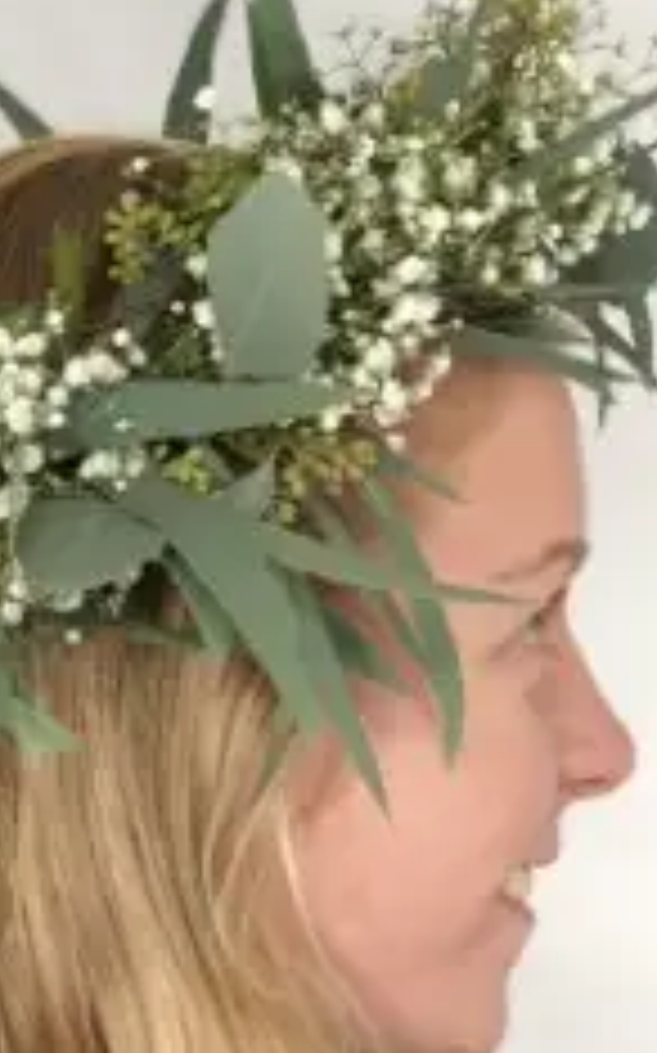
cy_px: 788
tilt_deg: -5.3
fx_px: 3241
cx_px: 108
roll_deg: +1.3
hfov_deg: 11.5
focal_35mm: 113
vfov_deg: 18.3
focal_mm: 6
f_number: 2.4
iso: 20
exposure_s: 1/50
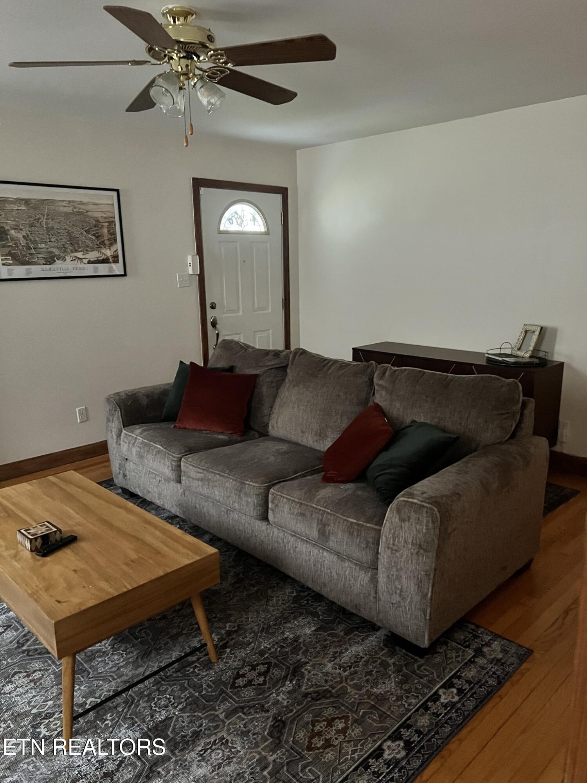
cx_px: 294
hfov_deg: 53.1
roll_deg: +0.6
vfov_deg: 67.3
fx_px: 588
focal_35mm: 26
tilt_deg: -12.9
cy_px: 392
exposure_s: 1/30
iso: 640
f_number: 1.5
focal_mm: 5.7
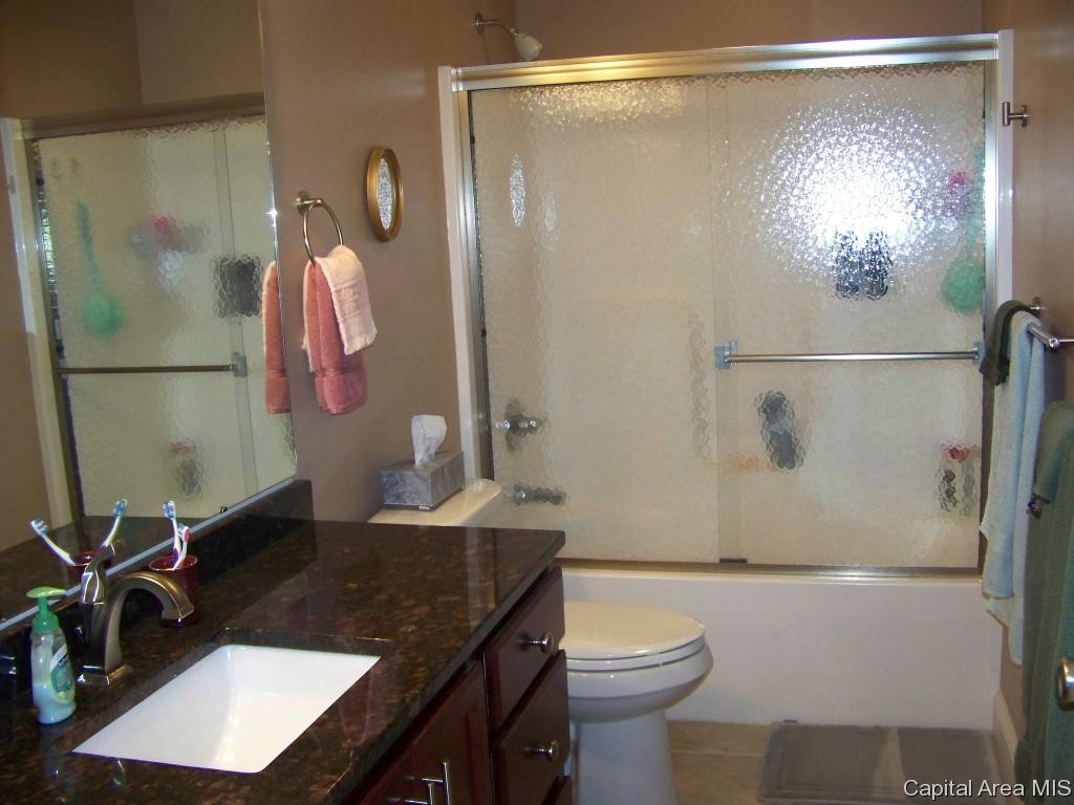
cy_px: 402
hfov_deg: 51.4
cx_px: 537
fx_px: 1117
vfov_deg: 39.7
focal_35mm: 36
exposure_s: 1/30
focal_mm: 5.85
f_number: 2.8
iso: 200
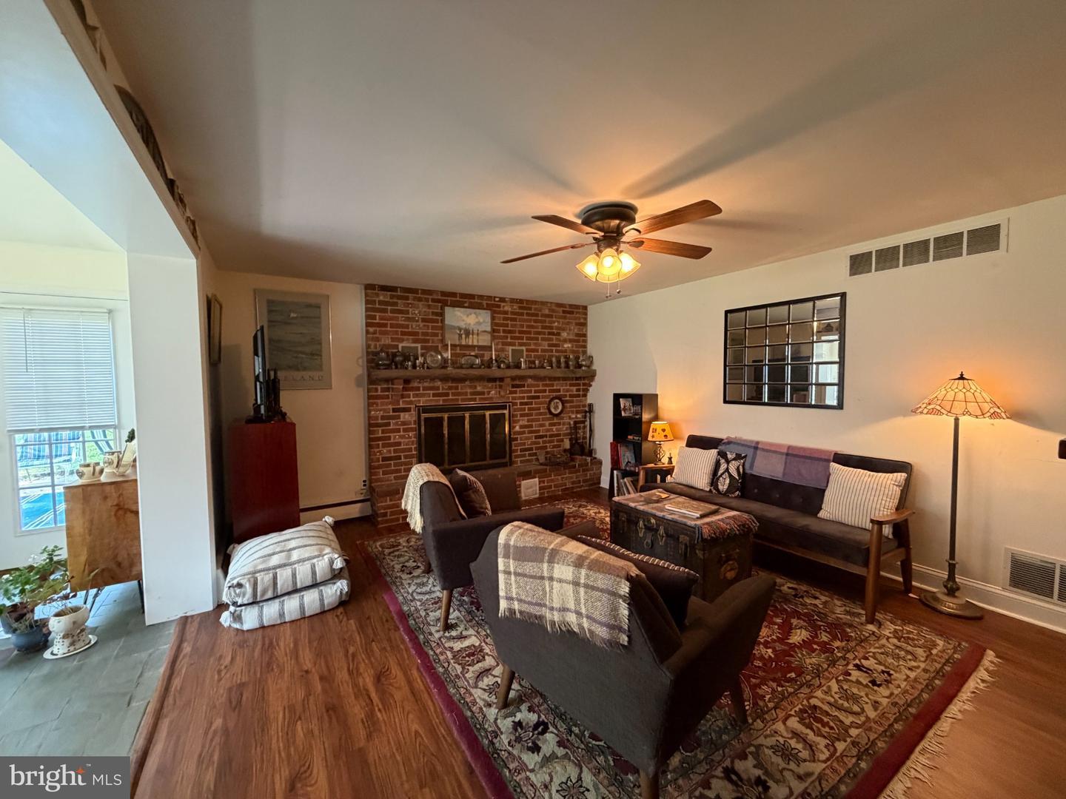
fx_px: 431
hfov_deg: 102.1
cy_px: 400
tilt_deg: -2.3
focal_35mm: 14
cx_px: 533
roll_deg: +1.2
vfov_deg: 85.7
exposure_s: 1/60
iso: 500
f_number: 2.2
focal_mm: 2.22
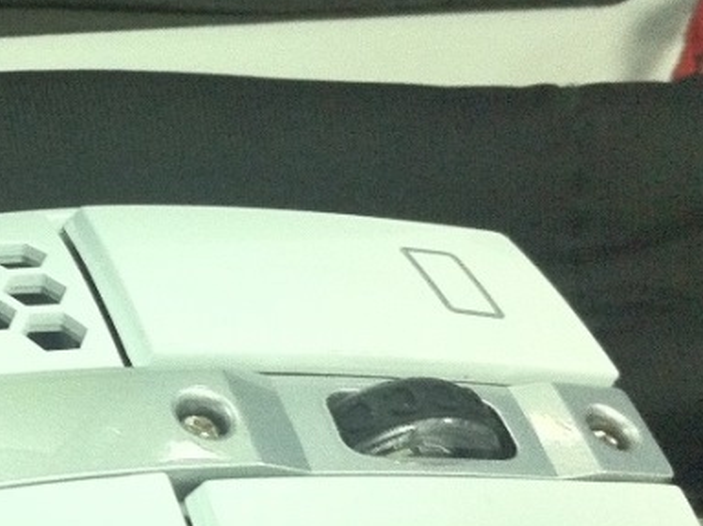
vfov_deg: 17.2
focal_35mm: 85
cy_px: 439
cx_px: -17
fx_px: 1724
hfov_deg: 22.1
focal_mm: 3.85
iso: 250
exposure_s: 1/15
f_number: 2.8
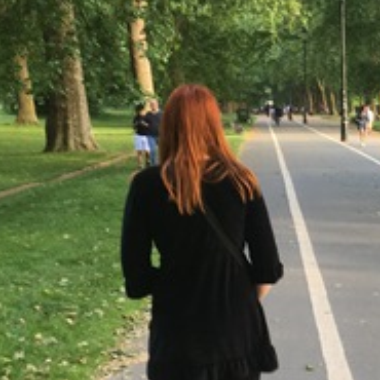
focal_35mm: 84
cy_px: 255
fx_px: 1043
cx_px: 434
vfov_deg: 20.6
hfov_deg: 19.6
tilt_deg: -8.5
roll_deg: -1.1
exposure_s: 1/50
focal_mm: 4.15
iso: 32
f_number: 2.2
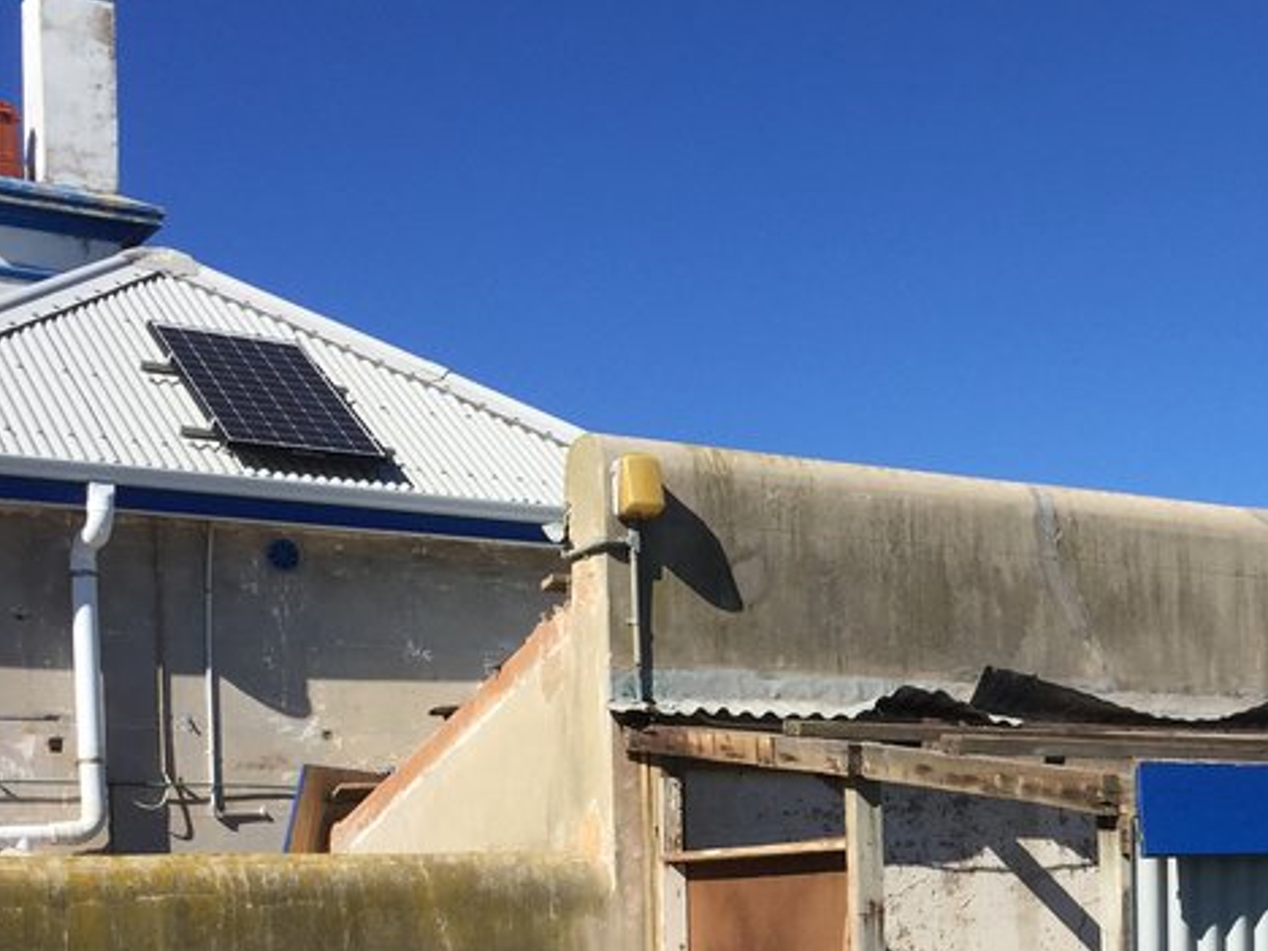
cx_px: 1073
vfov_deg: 23.2
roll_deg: +1.5
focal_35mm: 62
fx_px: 2271
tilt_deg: +4.6
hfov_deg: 30.2
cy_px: 818
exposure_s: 1/3049
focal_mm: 4.15
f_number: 2.2
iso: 32
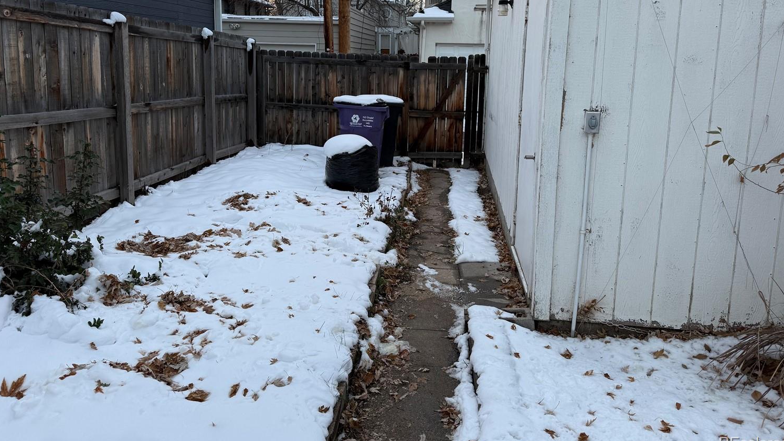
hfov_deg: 67.9
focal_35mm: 28
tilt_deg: -7.7
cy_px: 139
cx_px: 384
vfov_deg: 40.8
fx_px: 582
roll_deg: -1.4
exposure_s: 1/130
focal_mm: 6.76
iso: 80
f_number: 1.78
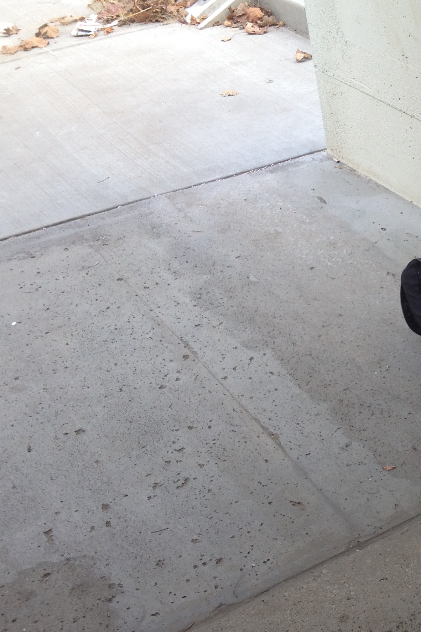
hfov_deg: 19.4
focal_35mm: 67
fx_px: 1175
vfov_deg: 30.1
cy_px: 346
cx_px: 466
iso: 50
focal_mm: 4.28
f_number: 2.4
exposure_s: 1/121
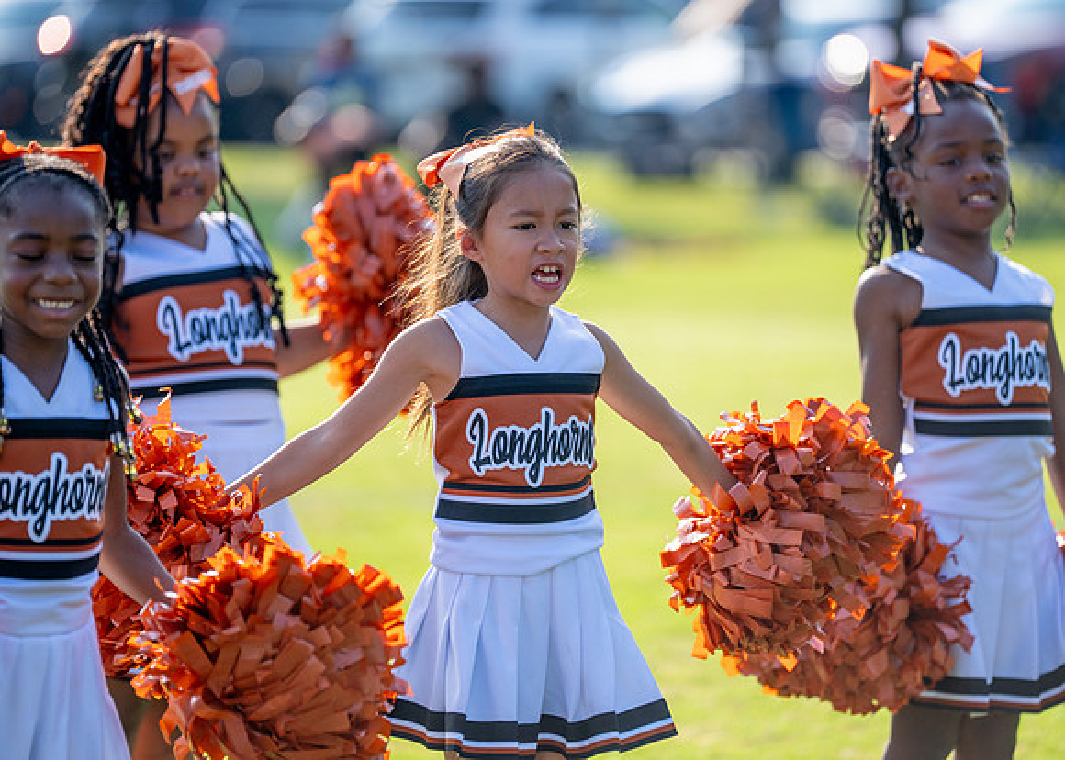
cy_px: 346
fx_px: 7073
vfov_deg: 6.2
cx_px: 543
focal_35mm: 234
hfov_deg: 8.6
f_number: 2.8
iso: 200
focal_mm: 200
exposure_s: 1/2000
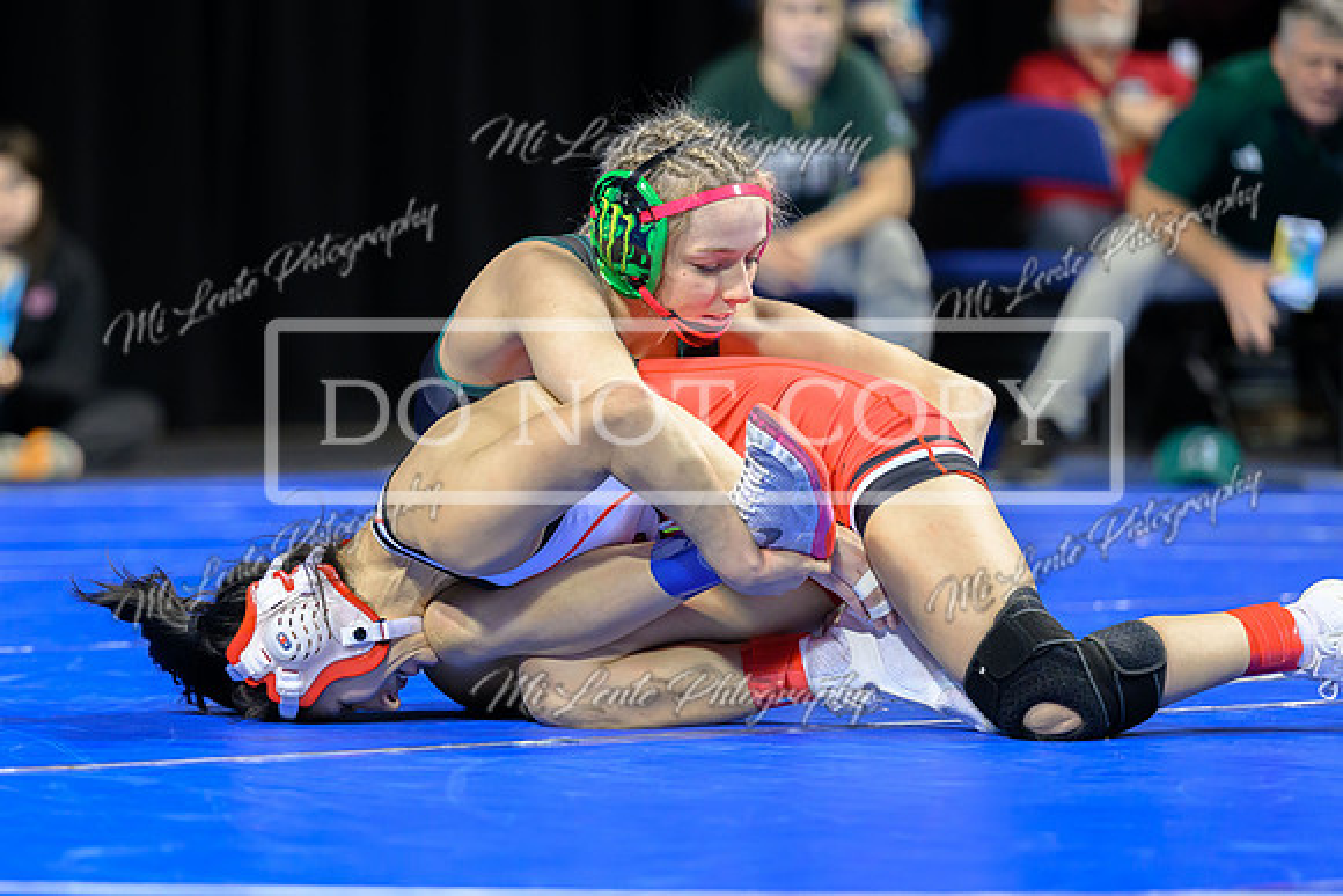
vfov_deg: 6.4
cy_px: 488
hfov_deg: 9.5
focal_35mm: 215
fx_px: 8038
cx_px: 444
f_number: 2.8
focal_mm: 155
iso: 3200
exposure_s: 1/800
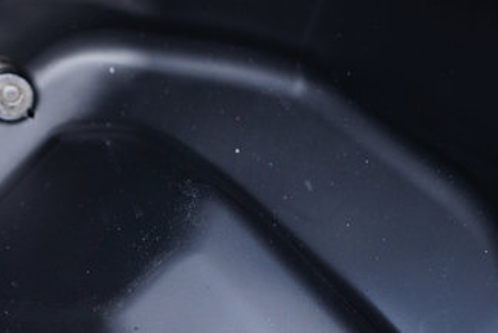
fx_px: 2174
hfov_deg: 13.1
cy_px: 296
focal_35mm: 157
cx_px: 319
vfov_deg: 8.7
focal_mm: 50
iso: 200
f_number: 3.2
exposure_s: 1/250
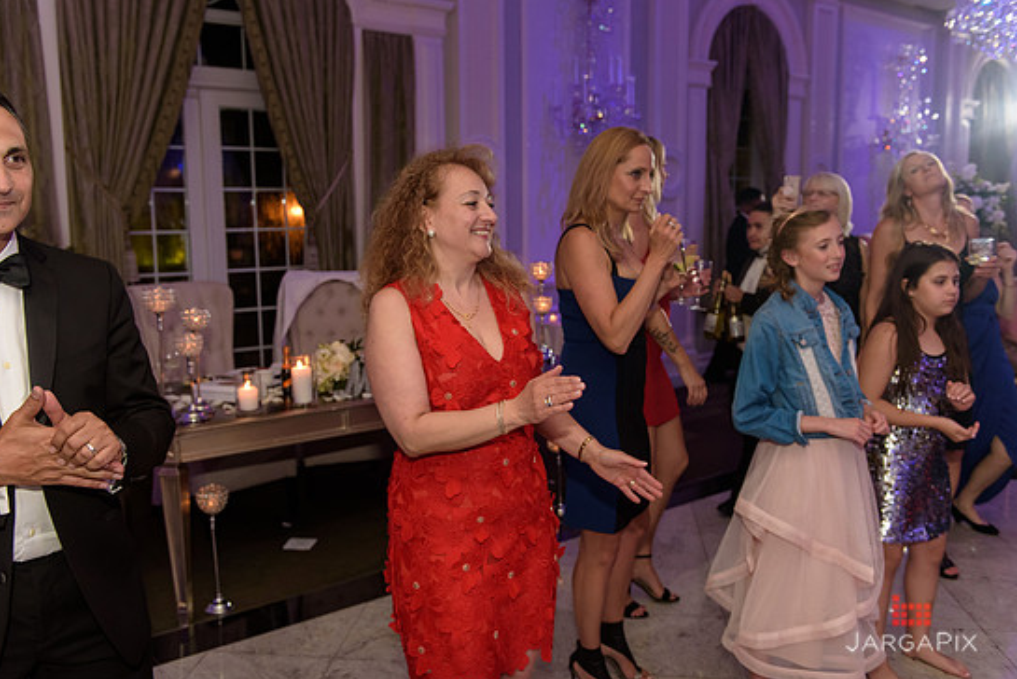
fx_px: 933
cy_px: 331
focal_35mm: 33
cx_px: 483
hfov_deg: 57.2
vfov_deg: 40.0
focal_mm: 31
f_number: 3.2
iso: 1600
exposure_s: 1/125
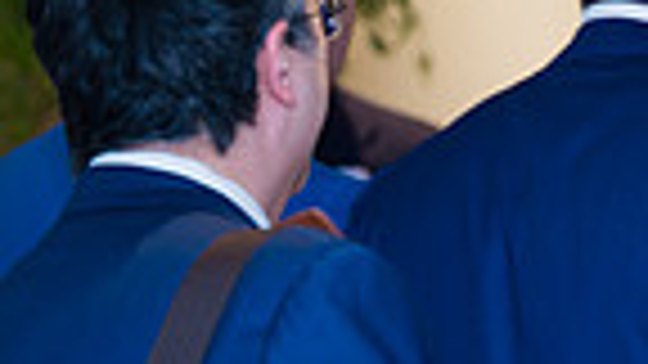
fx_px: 8729
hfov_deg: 4.2
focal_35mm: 508
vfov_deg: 2.4
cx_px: 981
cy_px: 413
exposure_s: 1/160
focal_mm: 120
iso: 400
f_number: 3.2
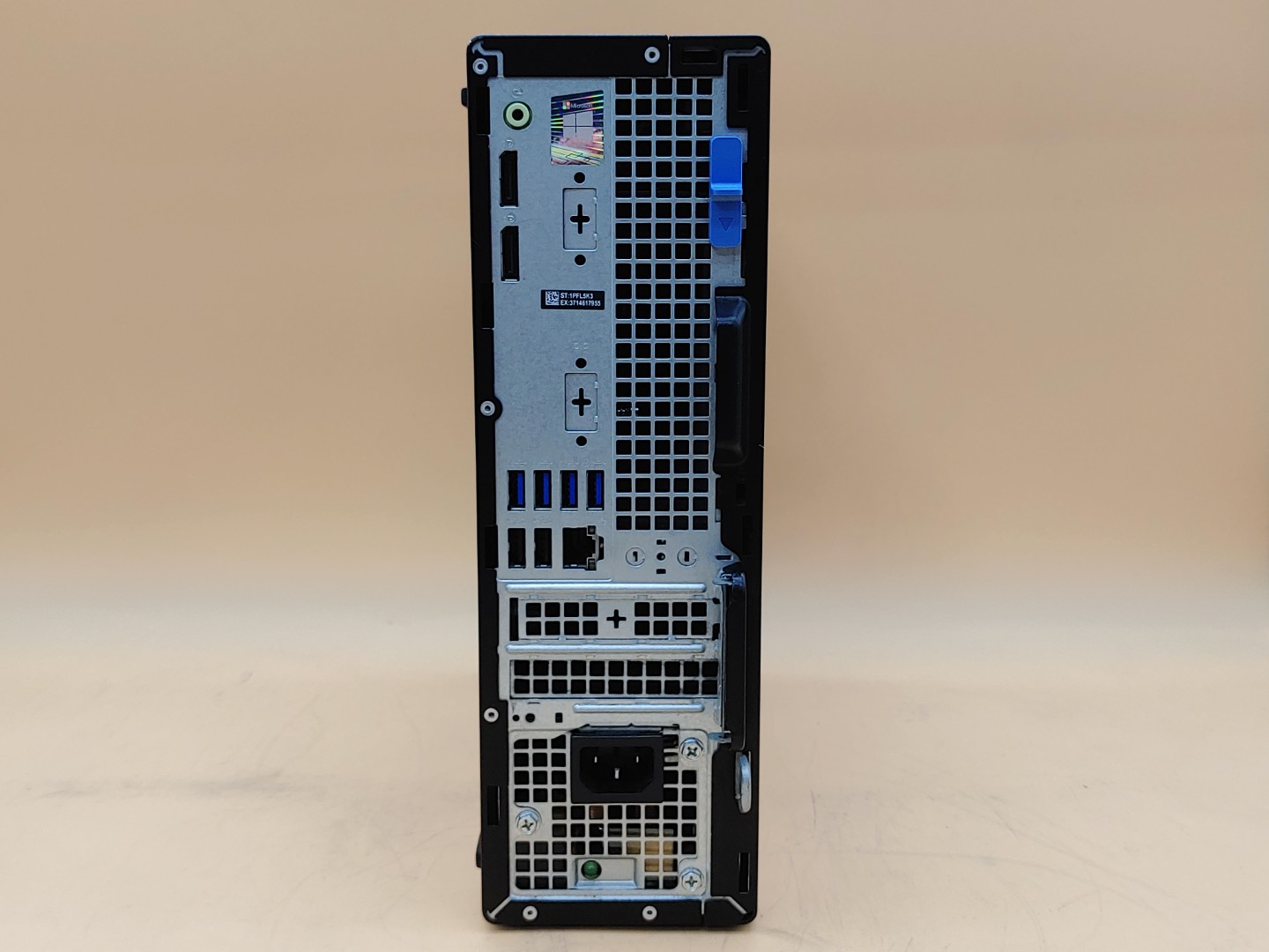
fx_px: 1430
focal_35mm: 39
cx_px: 634
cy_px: 476
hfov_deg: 47.9
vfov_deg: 36.8
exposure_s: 1/120
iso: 50
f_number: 1.8
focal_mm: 4.36
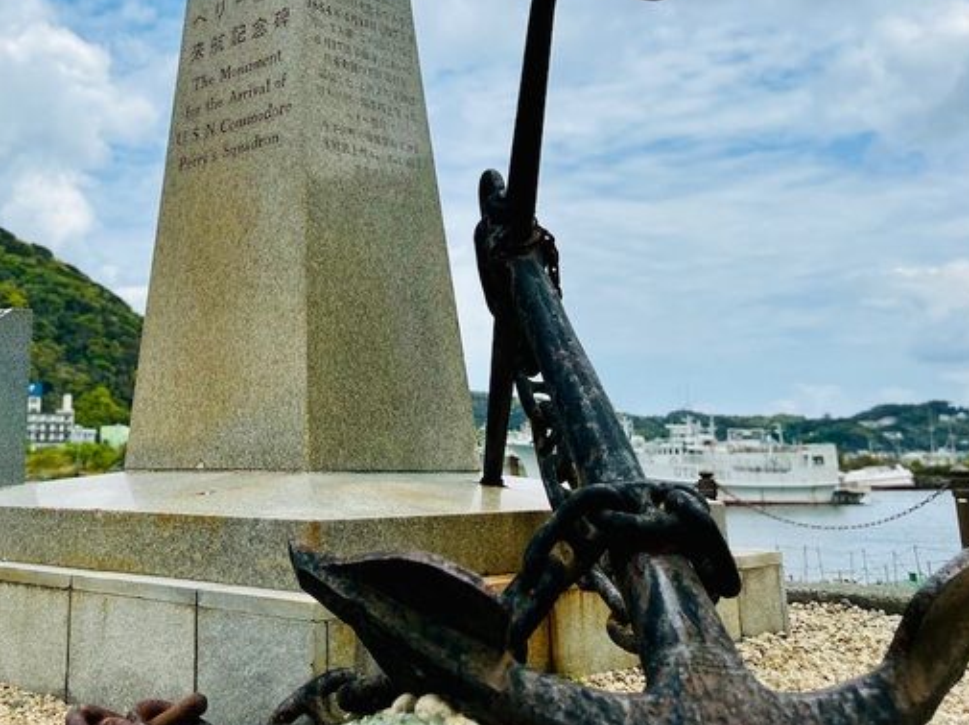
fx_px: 1175
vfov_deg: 33.4
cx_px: 241
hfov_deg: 43.4
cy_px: 156
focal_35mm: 42
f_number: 1.5
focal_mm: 5.7
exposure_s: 1/11364
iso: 50
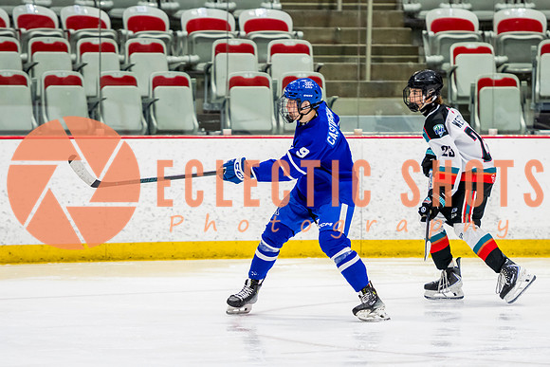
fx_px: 4411
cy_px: 236
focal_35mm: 289
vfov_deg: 4.8
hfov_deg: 7.1
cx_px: 283
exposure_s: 1/800
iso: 1600
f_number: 3.2
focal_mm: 165
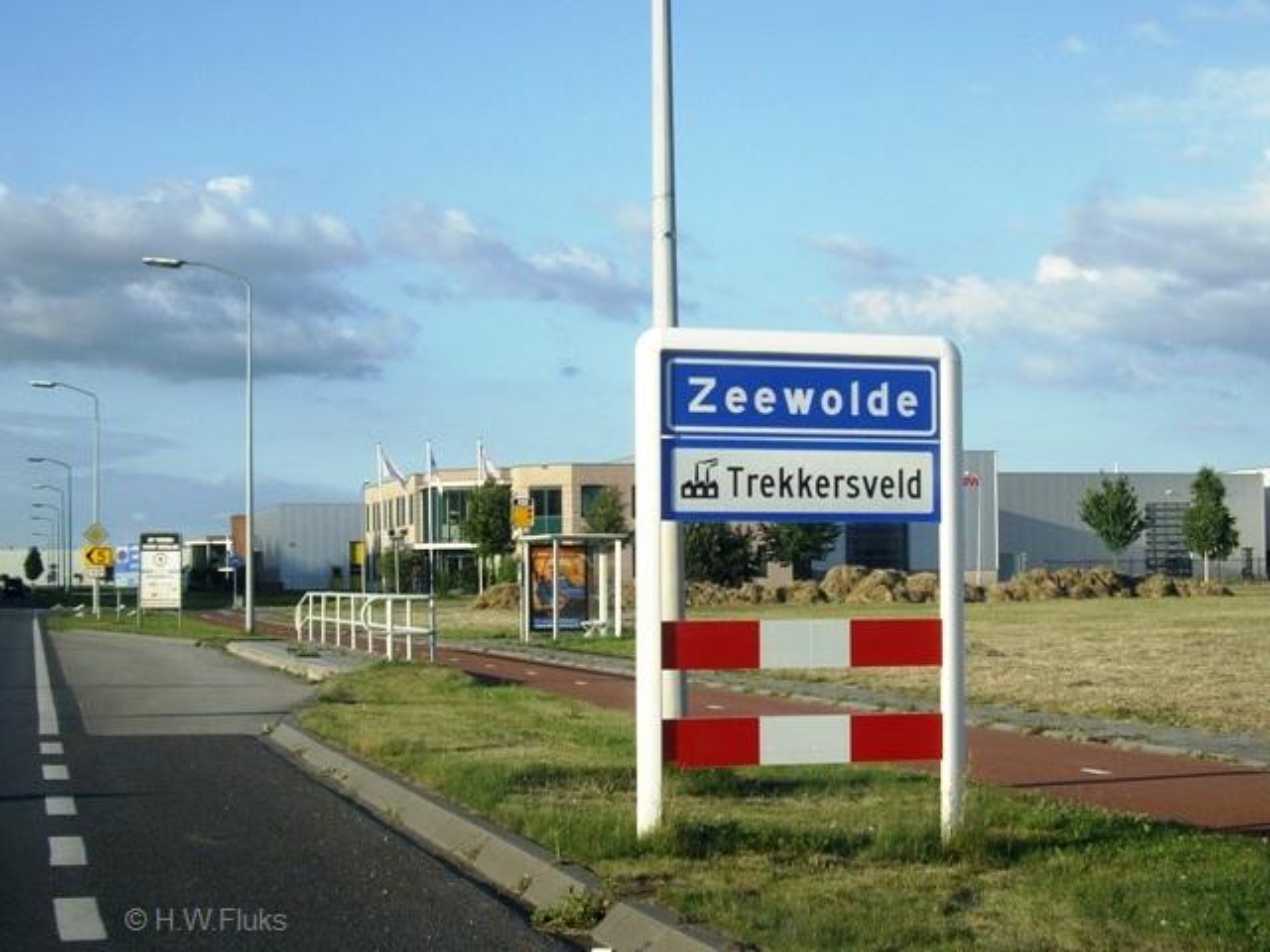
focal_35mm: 38
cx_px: 635
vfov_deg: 37.7
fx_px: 1394
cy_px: 476
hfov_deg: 49.0
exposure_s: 1/500
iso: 64
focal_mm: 7.9
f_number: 2.8
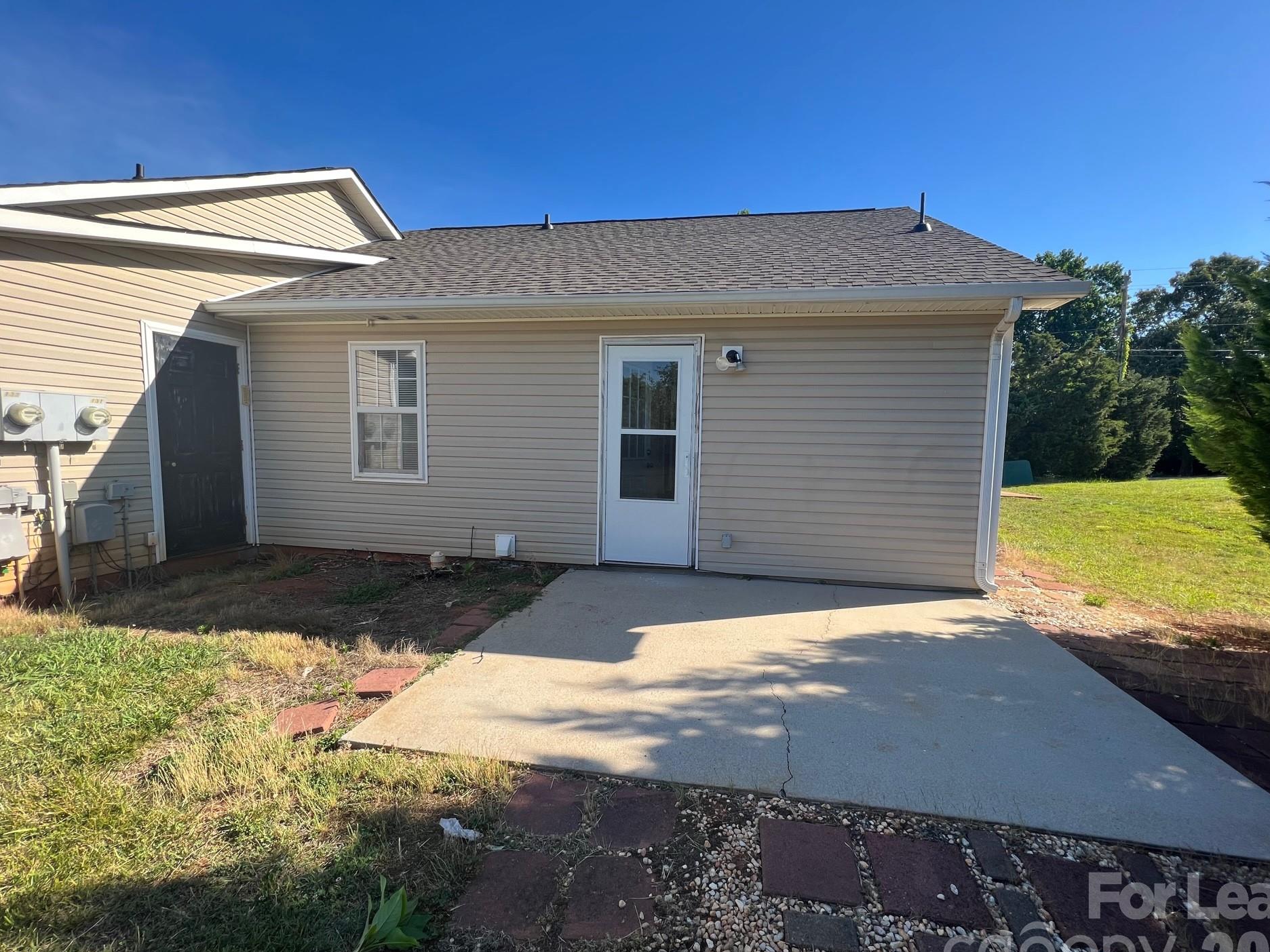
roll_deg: -1.3
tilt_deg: -5.3
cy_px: 491
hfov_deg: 102.0
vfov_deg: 85.6
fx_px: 514
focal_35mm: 14
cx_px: 661
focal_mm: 1.57
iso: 32
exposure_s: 1/528
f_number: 1.8
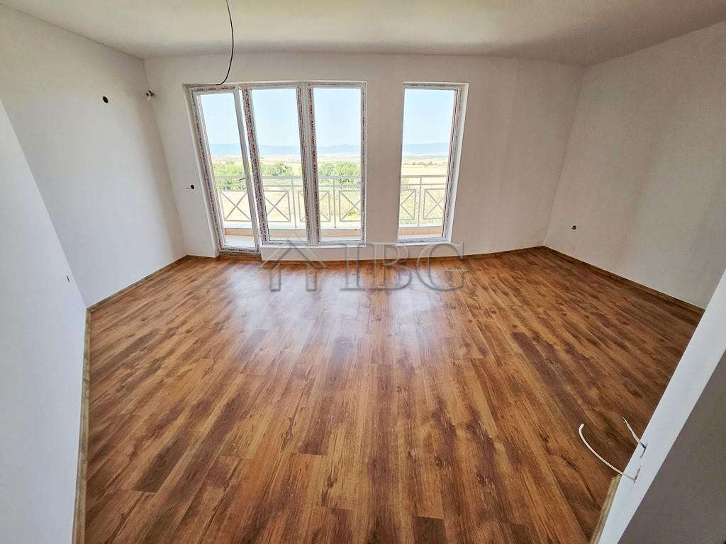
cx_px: 363
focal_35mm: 13
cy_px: 272
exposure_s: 1/155
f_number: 2.2
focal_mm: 1.7
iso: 32
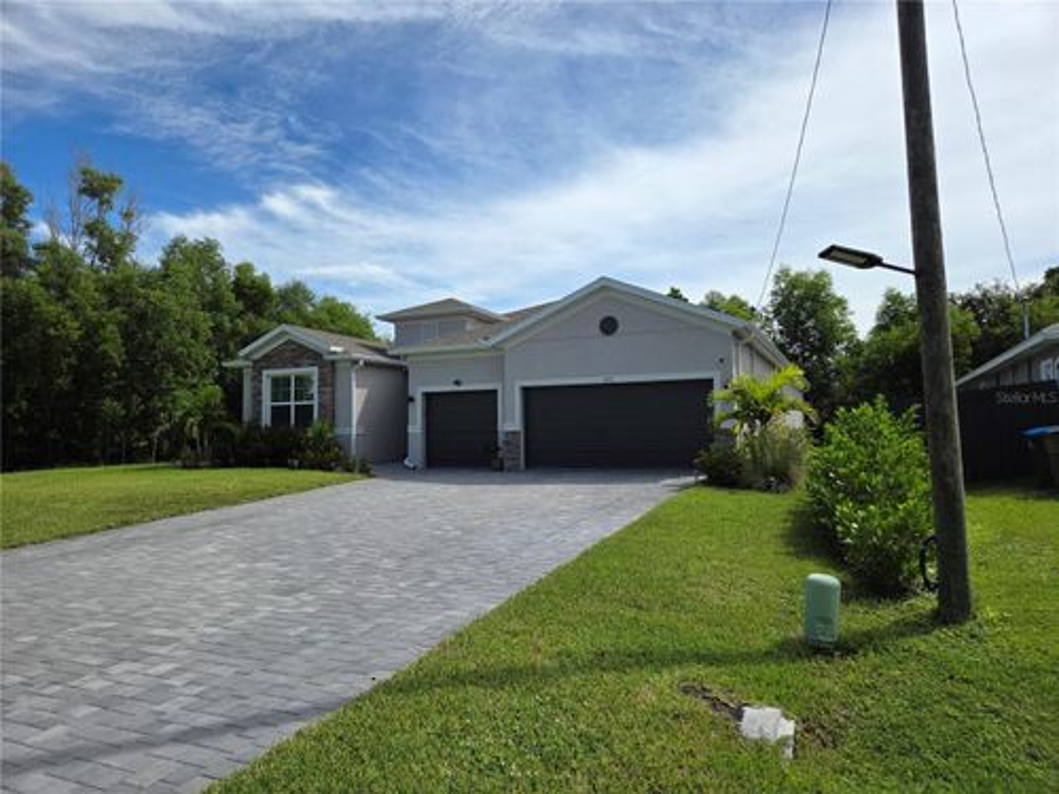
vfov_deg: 58.9
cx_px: 530
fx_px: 704
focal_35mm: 23
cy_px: 397
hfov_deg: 73.9
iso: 80
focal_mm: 5.4
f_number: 1.8
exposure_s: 1/6034
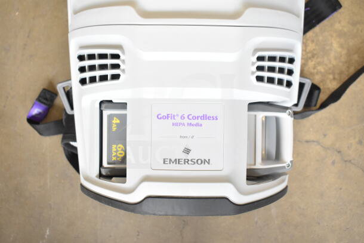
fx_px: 379
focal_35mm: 38
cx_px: 182
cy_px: 122
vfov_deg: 35.5
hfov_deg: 51.3
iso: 1600
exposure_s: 1/100
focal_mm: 25
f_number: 5
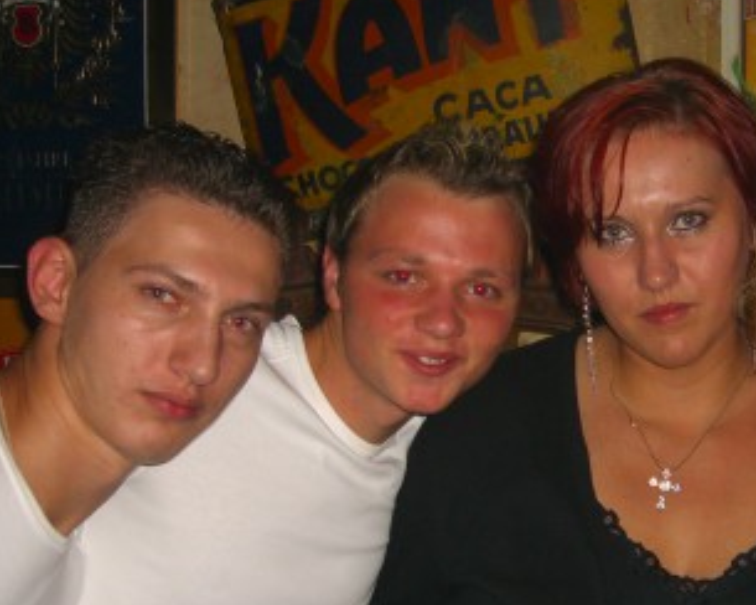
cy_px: 439
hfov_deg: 25.8
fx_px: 1633
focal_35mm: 73
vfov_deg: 20.8
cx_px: 558
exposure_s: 1/60
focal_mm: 7.9
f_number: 2.8
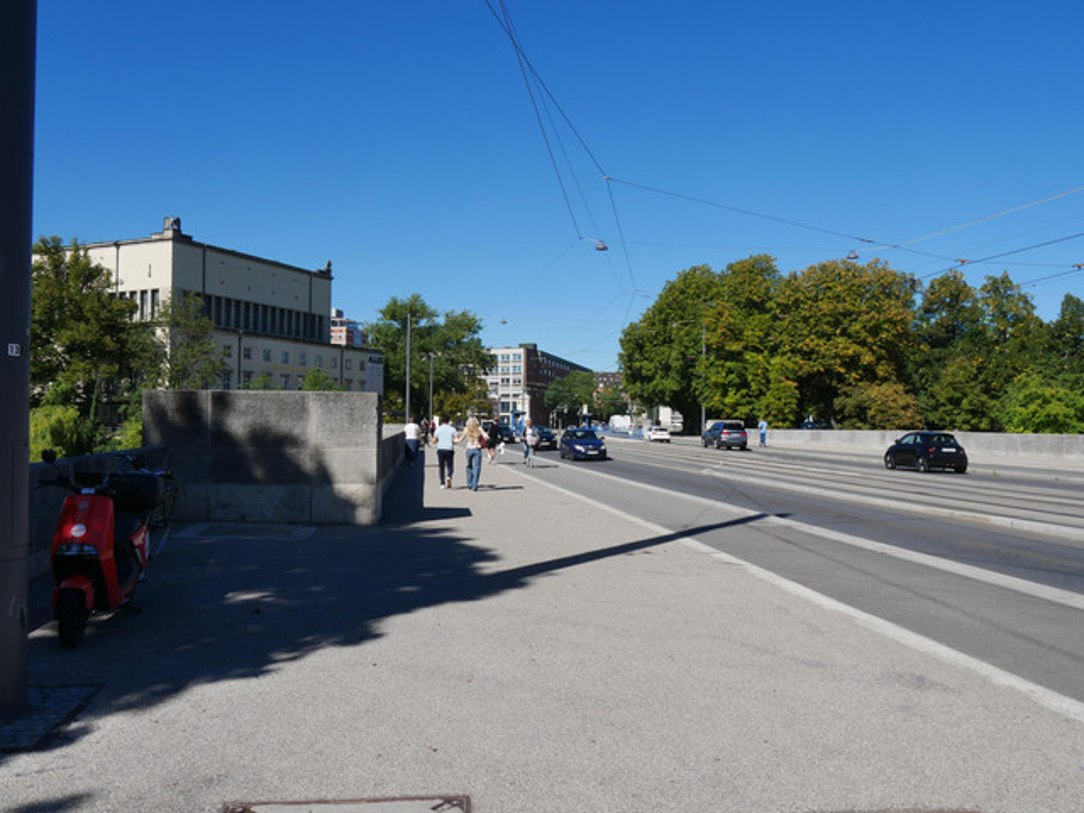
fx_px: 877
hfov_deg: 63.4
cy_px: 406
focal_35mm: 28
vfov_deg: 49.7
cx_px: 542
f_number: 8
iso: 200
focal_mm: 14
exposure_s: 1/640
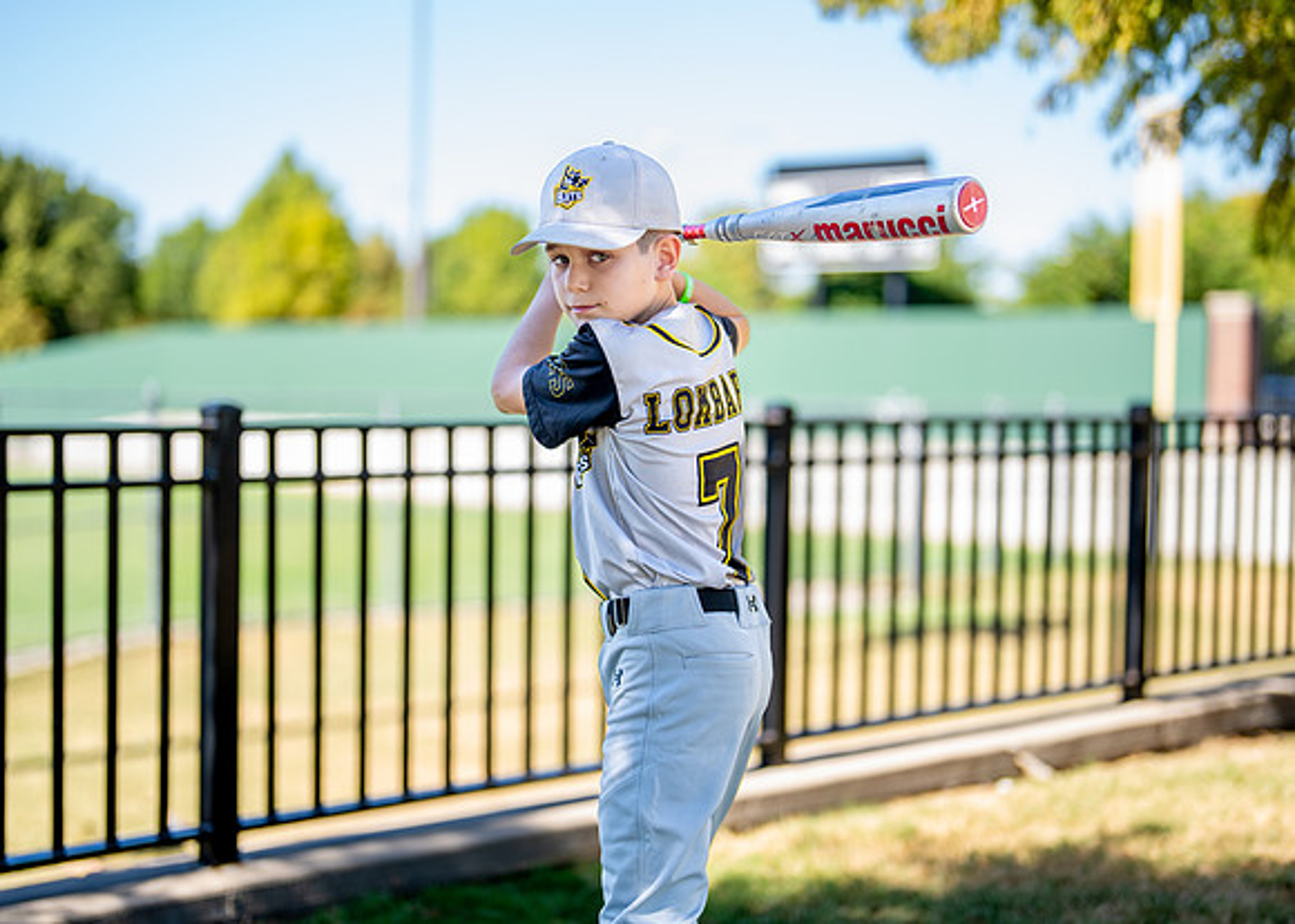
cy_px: 445
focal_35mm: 61
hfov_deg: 32.3
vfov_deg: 23.3
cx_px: 643
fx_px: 2239
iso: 100
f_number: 1.2
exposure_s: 1/1600
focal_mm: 50
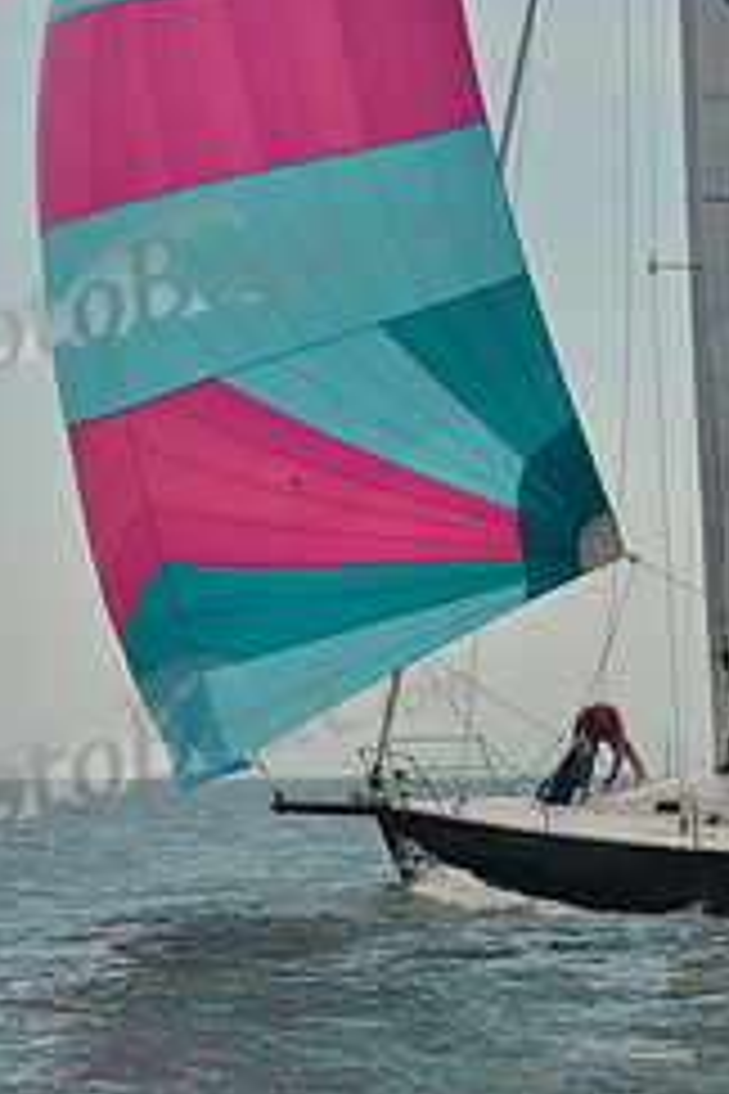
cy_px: -5
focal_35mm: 167
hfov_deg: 8.2
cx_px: 709
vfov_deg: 12.2
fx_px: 5072
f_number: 9
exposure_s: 1/1250
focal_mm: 70
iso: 280
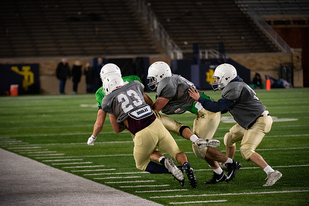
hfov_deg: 10.3
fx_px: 1717
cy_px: 103
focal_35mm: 200
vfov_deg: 6.9
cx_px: 154
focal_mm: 200
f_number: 4
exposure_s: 1/500
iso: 4500
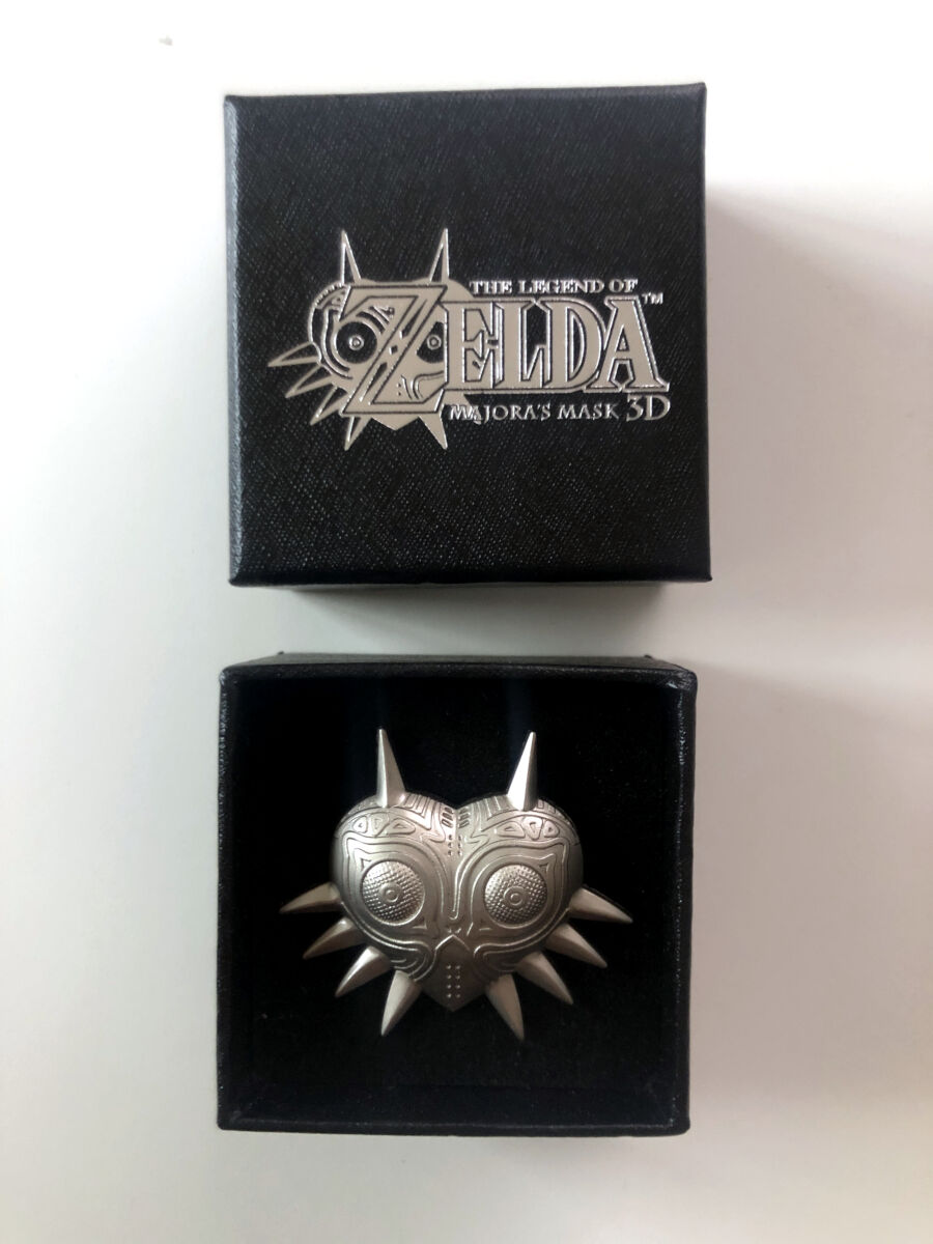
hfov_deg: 49.7
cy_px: 622
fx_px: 1006
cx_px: 466
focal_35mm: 28
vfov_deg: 63.4
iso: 100
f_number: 1.8
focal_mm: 3.99
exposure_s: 1/5
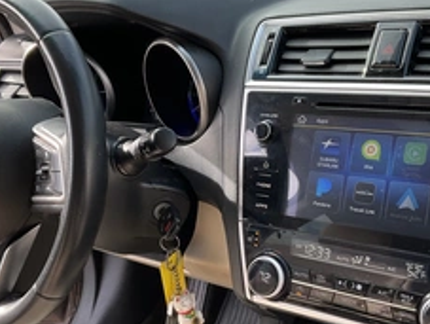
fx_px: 635
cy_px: 186
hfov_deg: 37.4
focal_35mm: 51
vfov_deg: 28.6
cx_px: 218
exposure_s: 1/143
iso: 20
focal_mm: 3
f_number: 1.8
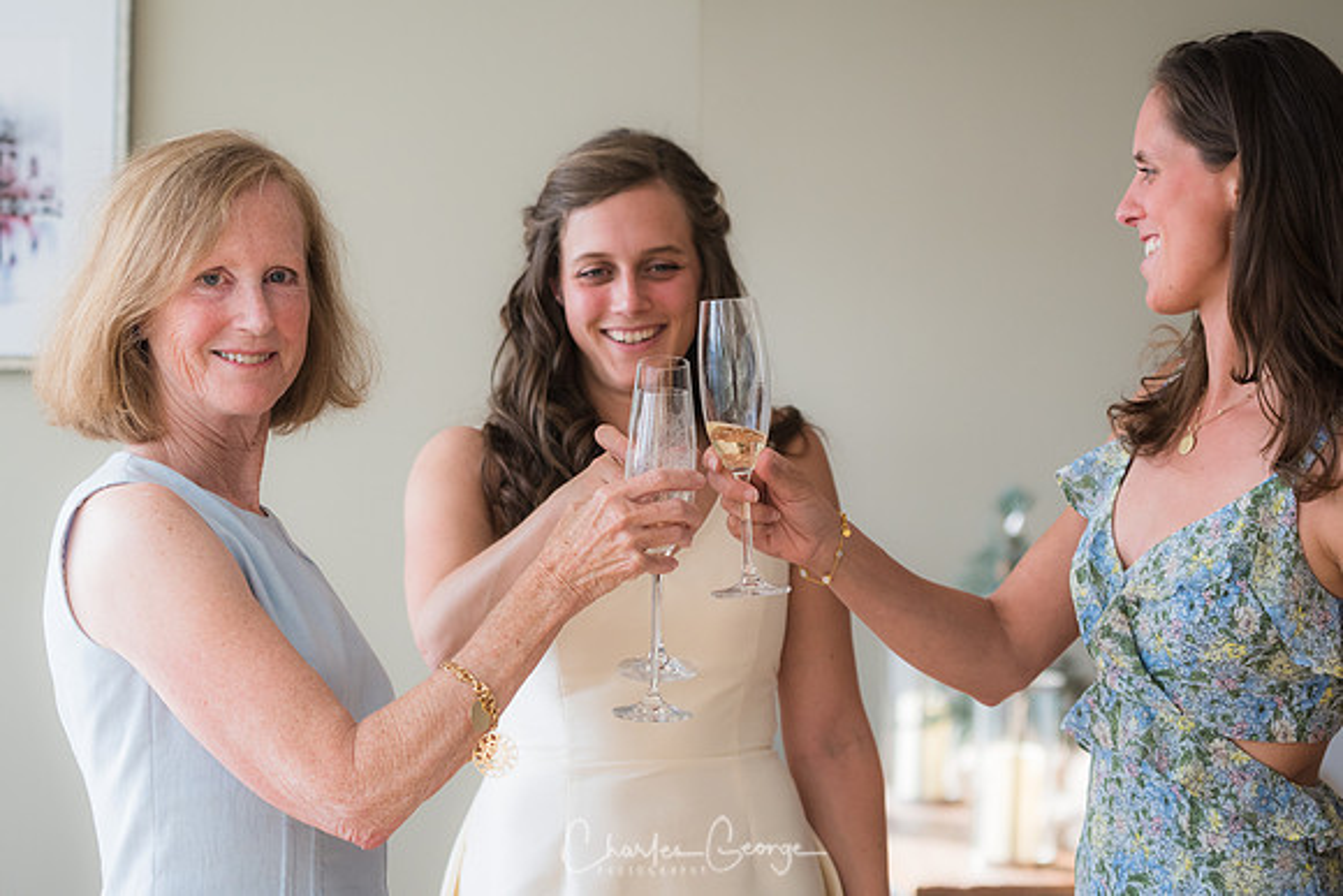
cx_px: 672
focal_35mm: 105
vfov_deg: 13.0
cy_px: 448
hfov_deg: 19.5
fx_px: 3918
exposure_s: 1/800
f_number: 3.2
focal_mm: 70
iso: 640
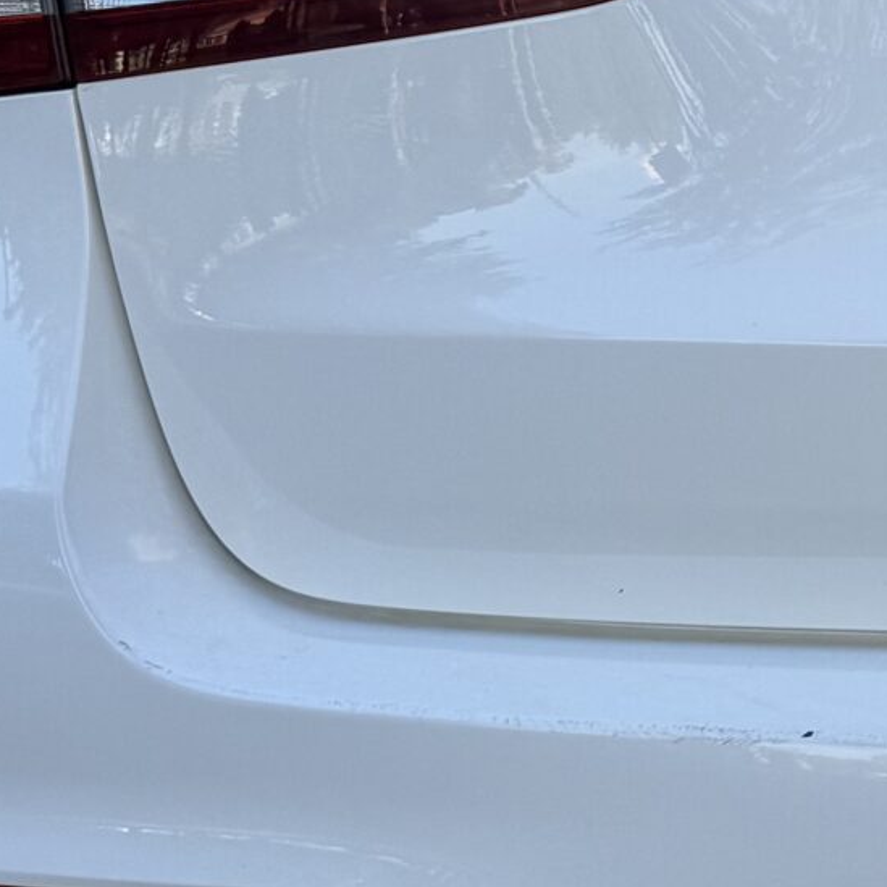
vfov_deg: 17.4
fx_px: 2870
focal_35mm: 99
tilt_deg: -6.1
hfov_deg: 15.1
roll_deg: -0.5
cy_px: 165
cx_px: 1621
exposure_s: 1/822
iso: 80
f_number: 1.78
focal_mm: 6.76
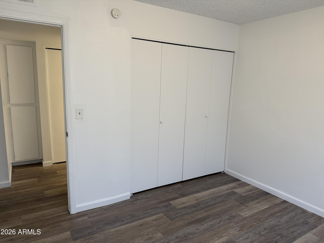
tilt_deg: -7.8
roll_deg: -0.9
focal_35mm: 24
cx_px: 162
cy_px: 122
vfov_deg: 56.8
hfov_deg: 71.6
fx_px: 225
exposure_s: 1/60
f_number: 1.78
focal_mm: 6.76
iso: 160
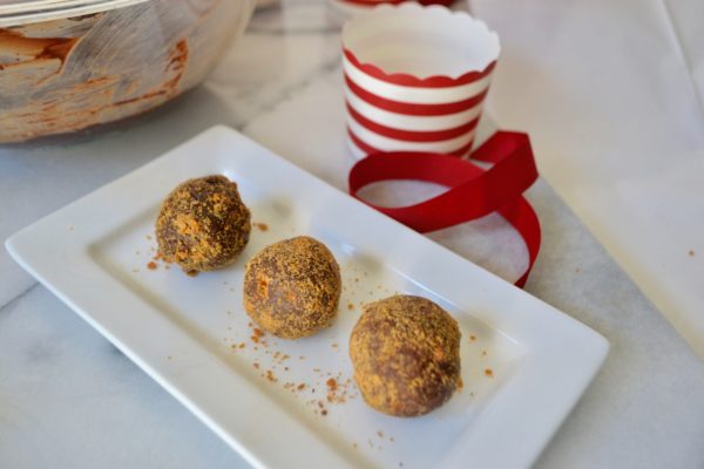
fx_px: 645
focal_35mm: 33
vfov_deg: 40.0
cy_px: 234
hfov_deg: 57.2
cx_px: 352
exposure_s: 1/60
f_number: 4
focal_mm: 22
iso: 640
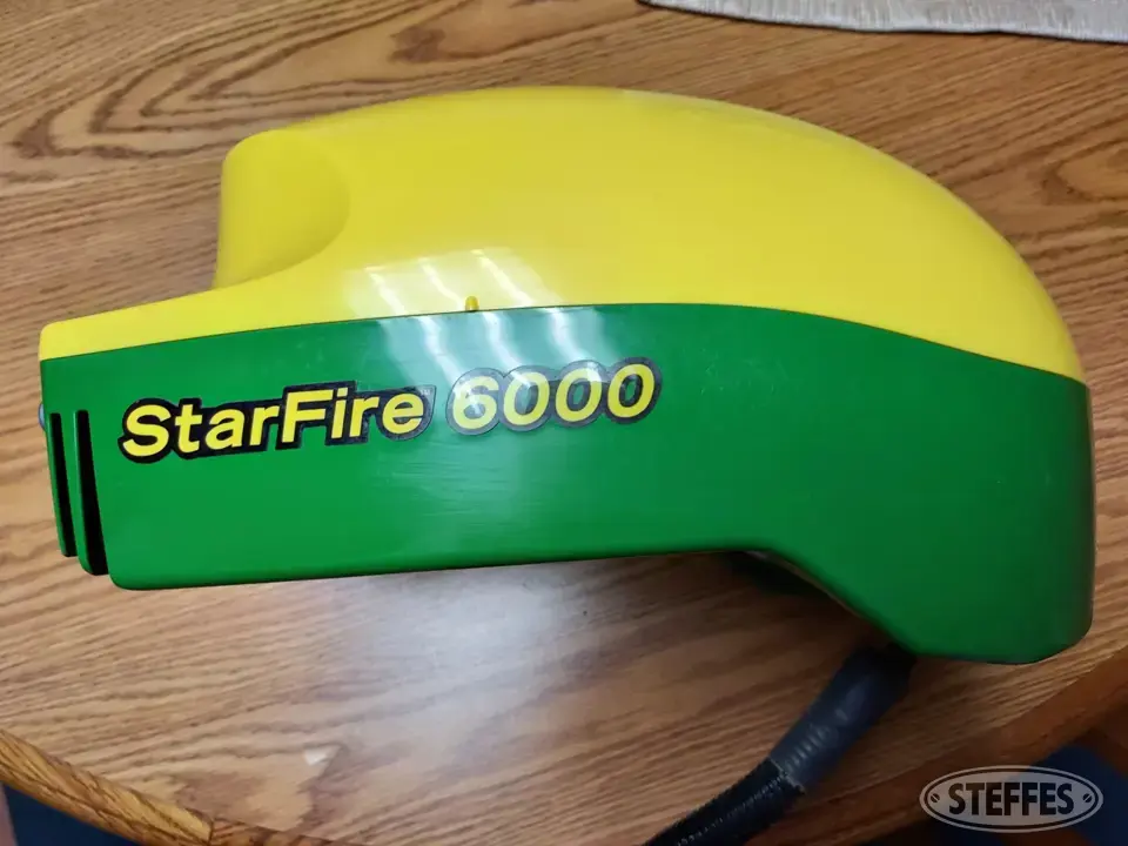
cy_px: 423
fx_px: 782
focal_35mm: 24
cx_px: 564
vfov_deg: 56.8
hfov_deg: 71.6
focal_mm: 4.6
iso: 125
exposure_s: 1/60
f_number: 1.8
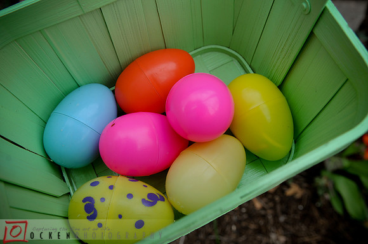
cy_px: 122
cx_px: 184
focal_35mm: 36
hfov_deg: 53.2
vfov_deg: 36.8
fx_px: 367
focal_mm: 24
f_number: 6.3
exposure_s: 1/100
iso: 200
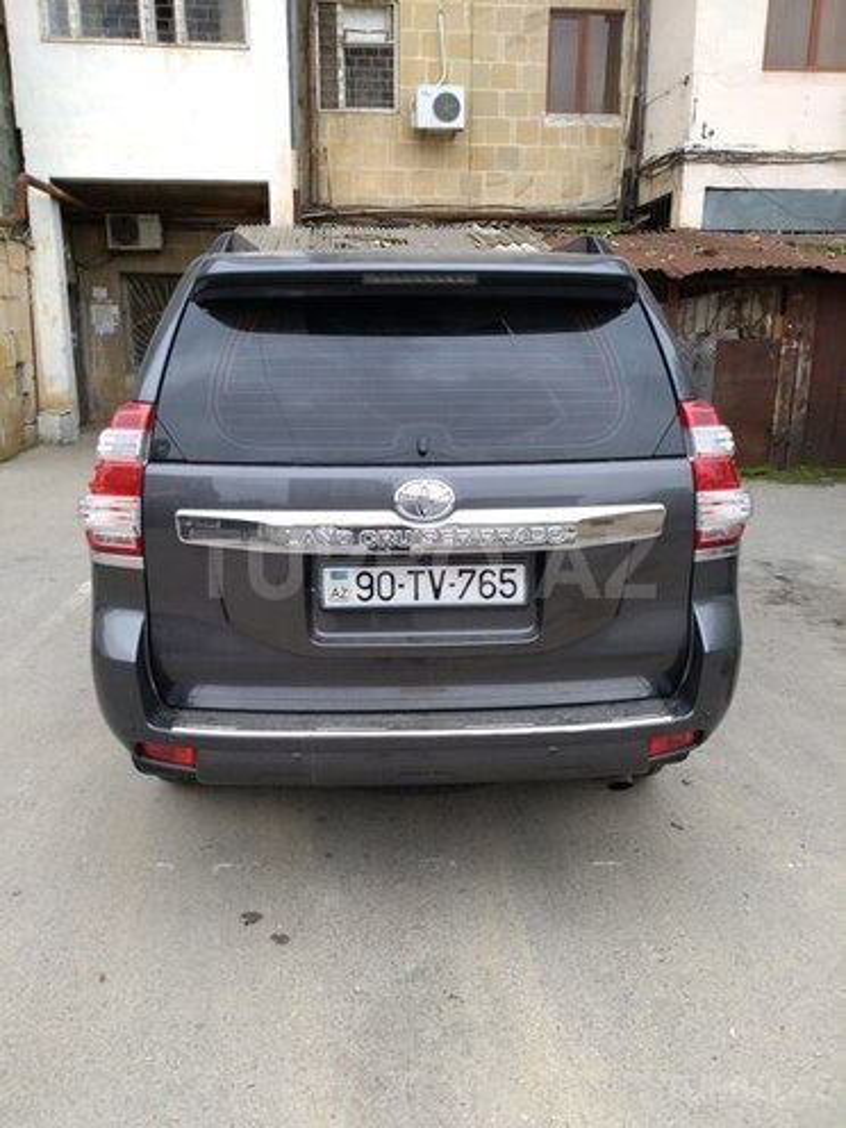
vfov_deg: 67.3
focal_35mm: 26
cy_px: 564
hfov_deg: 53.1
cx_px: 423
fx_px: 847
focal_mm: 3.54
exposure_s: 1/125
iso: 100
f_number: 2
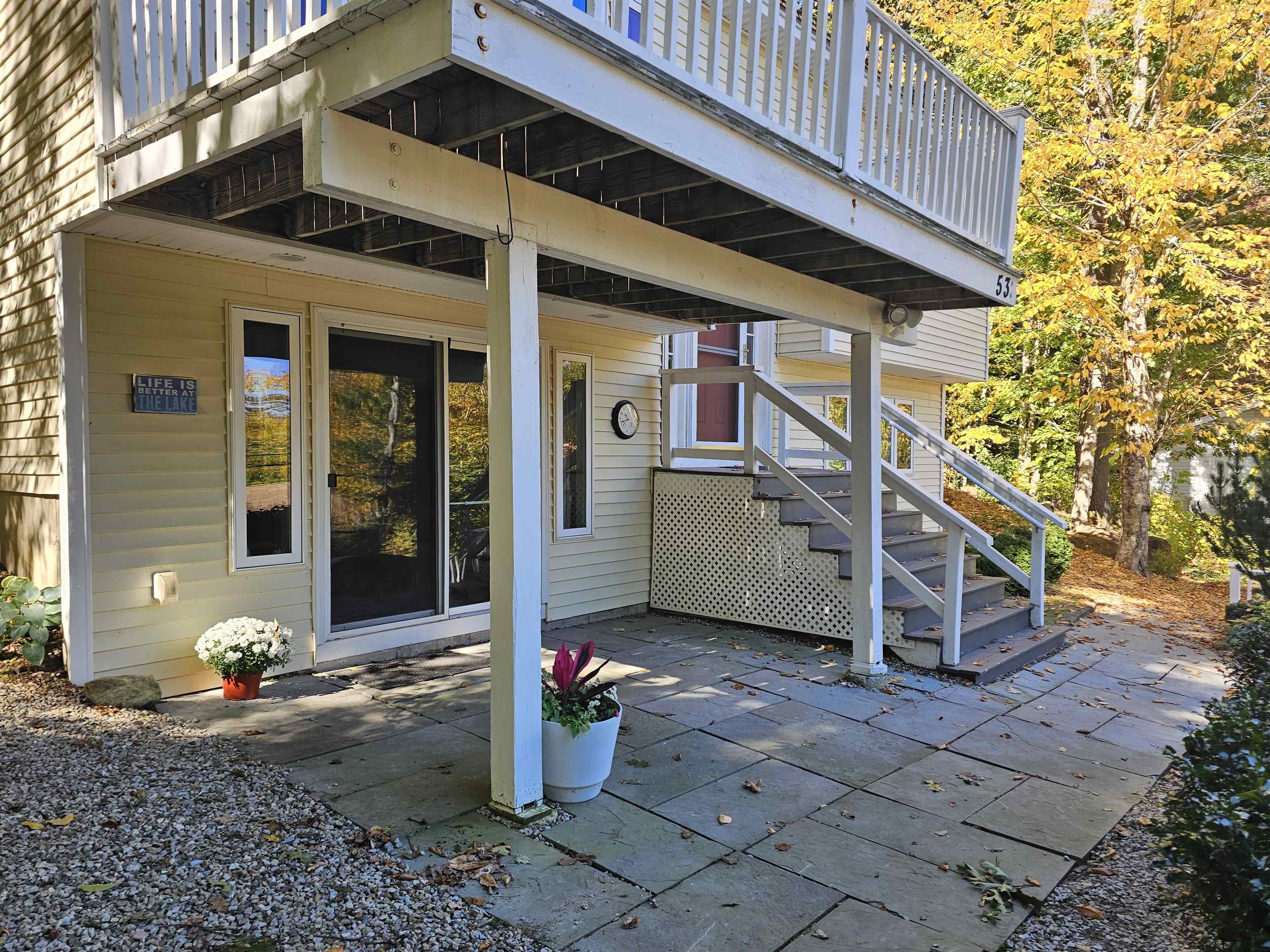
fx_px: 844
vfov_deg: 58.9
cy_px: 476
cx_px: 635
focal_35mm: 23
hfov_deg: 73.9
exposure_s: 1/180
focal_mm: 6.3
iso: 25
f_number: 1.7
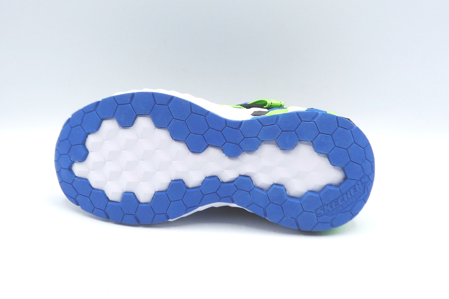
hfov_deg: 39.6
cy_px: 144
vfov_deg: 27.0
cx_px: 224
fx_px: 624
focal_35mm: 50
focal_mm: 4.8
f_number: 4.5
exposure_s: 1/200
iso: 100
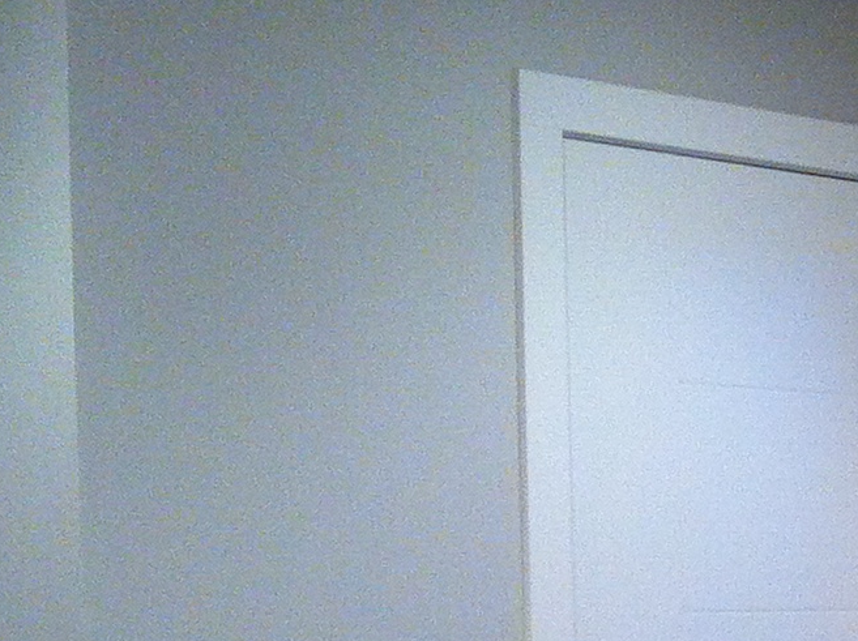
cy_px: 854
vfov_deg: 10.5
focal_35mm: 138
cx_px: 1404
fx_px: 3416
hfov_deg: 13.3
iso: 125
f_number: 2.8
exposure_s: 1/15
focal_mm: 3.85
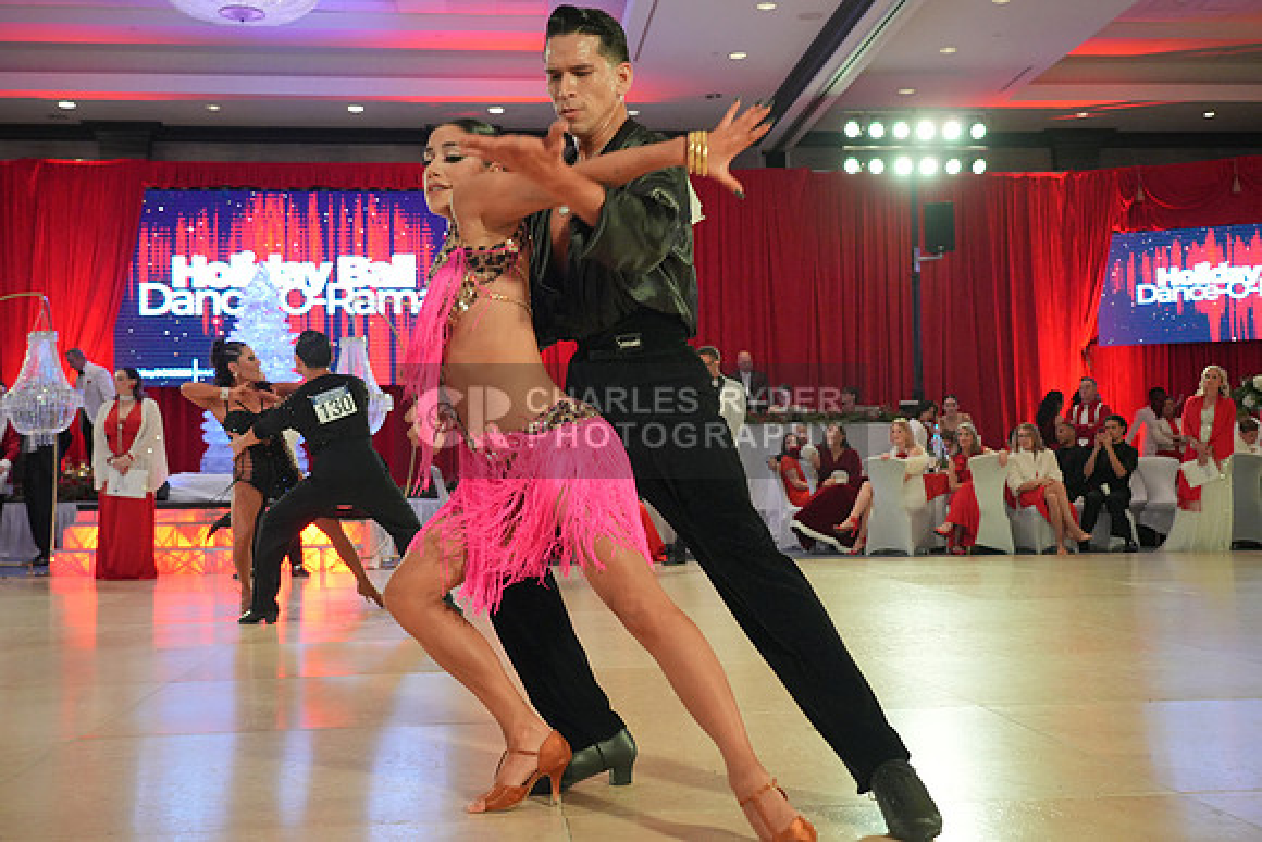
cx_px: 631
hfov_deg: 48.4
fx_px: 1402
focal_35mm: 40
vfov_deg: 33.4
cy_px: 421
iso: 4000
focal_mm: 40
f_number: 4
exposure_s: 1/400
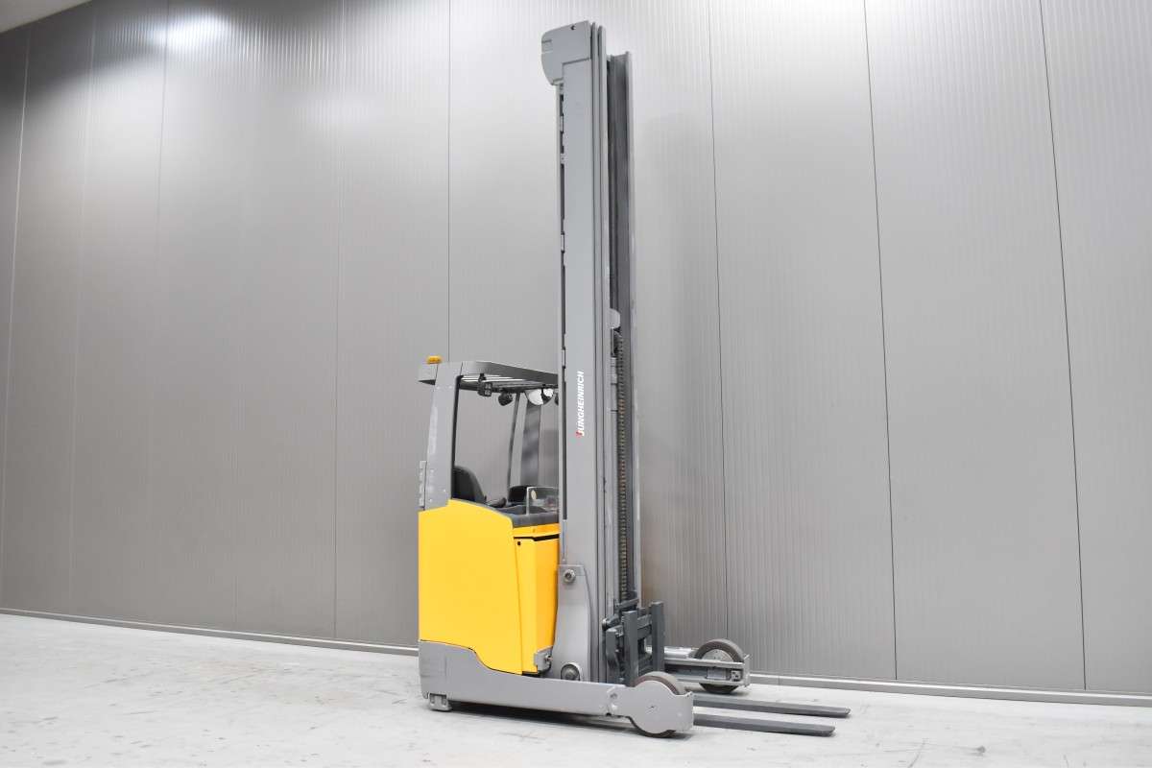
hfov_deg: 61.9
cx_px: 576
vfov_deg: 43.6
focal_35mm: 30
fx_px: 960
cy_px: 384
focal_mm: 20
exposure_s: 1/25
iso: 1600
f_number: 5.6
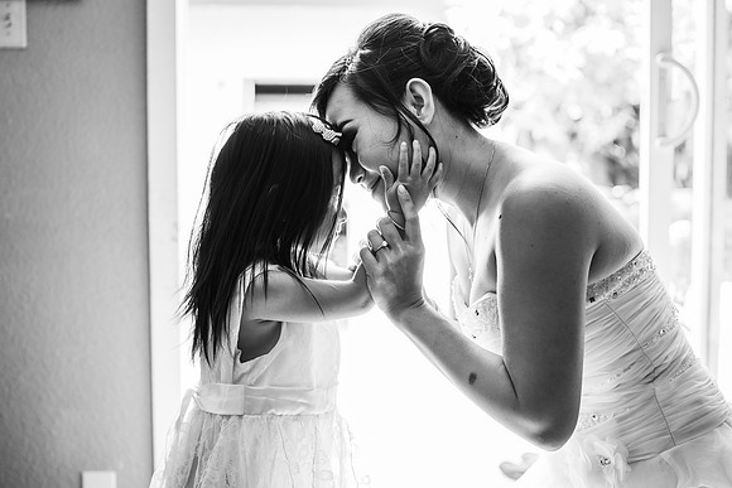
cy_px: 240
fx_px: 876
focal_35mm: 43
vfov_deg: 31.2
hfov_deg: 45.3
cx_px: 395
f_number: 2
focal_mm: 35
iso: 400
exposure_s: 1/200
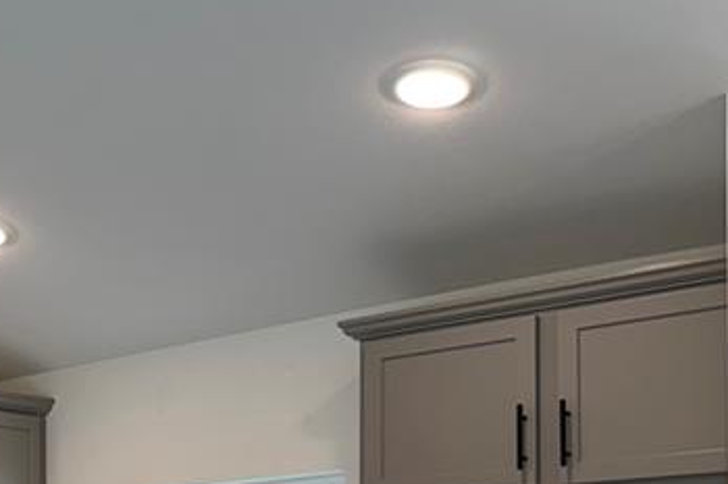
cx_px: -131
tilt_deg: +0.6
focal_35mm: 73
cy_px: 642
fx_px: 1475
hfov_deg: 25.1
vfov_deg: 17.4
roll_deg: -0.6
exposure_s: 1/221
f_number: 1.78
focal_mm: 6.76
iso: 100
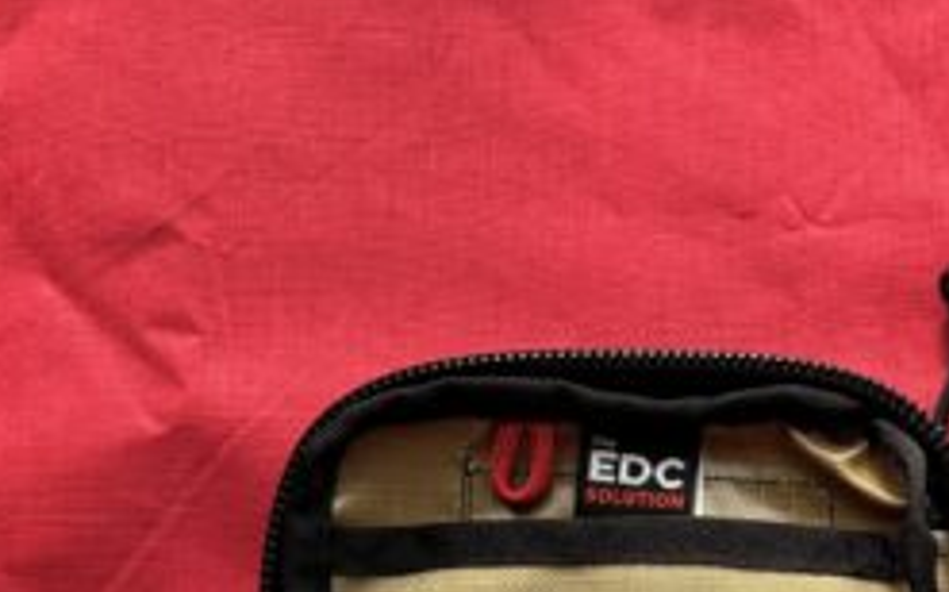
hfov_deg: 28.8
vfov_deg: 18.2
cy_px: 757
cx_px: 945
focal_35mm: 67
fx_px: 1732
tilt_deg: -87.2
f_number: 1.6
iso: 50
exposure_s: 1/495
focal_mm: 5.96
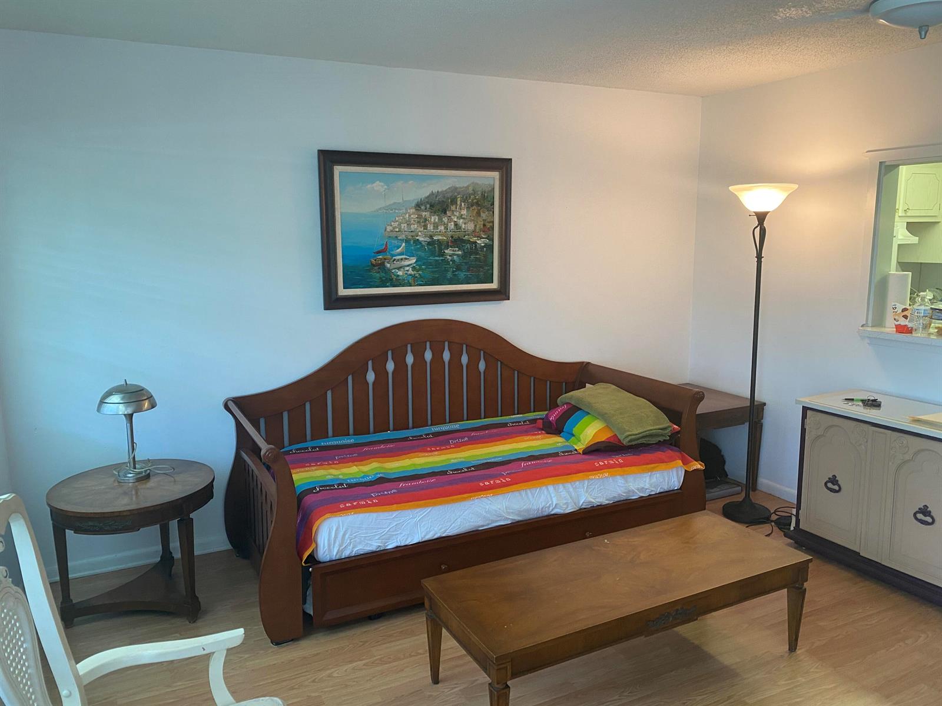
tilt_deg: -8.9
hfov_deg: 67.3
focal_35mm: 26
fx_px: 708
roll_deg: +0.6
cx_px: 471
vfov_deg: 53.1
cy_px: 353
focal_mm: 4.25
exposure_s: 1/60
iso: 125
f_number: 1.8
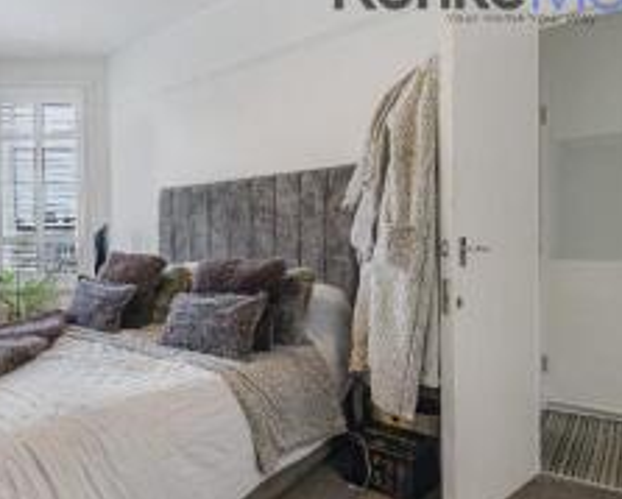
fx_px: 479
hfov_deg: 63.5
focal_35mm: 26
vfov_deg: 55.0
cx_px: 187
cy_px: 233
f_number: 10
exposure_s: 1/1.25
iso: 320
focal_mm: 13
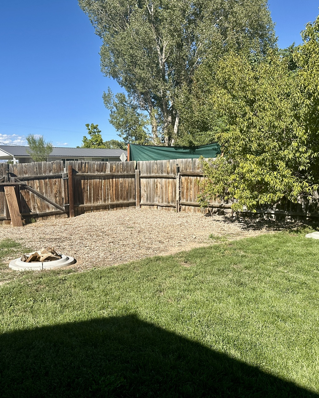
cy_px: 197
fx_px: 378
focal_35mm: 32
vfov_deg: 55.7
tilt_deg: -3.0
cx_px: 133
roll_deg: +1.7
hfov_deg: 45.6
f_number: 1.78
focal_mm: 6.86
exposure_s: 1/3717
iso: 80
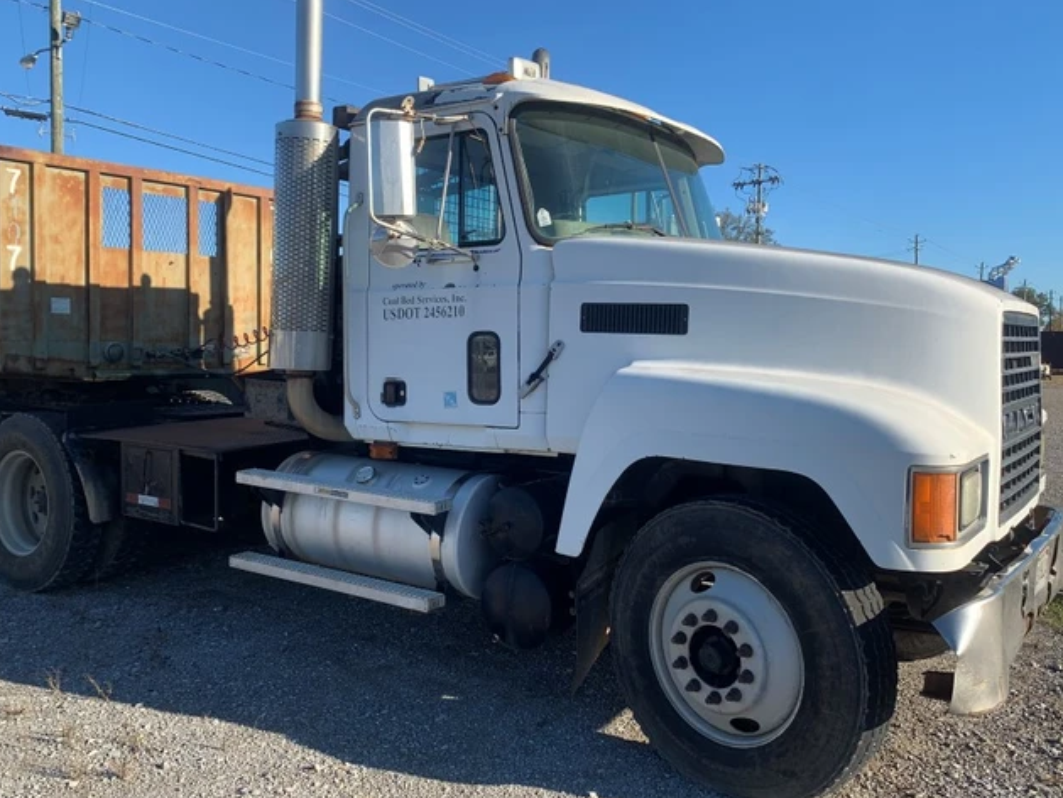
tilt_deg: +0.1
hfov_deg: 58.3
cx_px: 507
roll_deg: -0.3
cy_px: 368
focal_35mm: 31
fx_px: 952
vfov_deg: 45.4
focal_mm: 4.25
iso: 25
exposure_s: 1/1387
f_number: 1.8
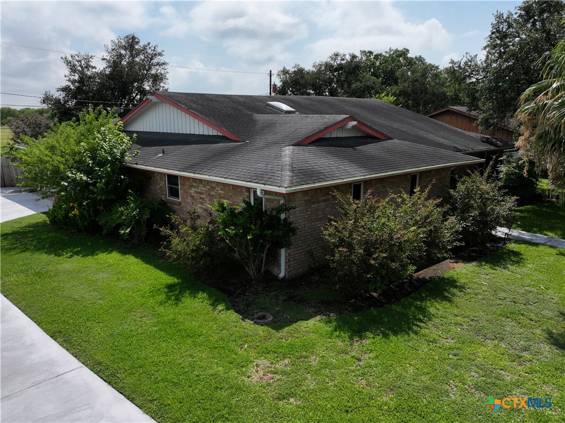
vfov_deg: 56.8
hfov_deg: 71.6
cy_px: 212
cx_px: 282
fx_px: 392
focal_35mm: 24
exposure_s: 1/4000
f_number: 2.8
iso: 130
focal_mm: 12.29
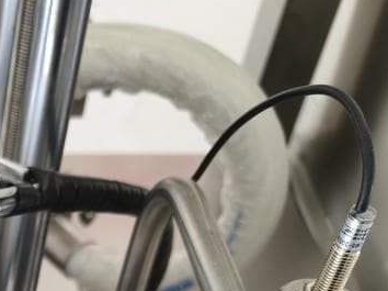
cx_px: -155
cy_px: 474
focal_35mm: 78
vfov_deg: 16.6
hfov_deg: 21.8
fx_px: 874
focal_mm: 5.56
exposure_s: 1/50
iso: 640
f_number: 1.88
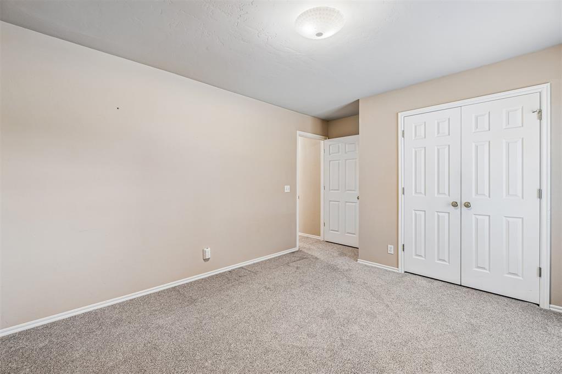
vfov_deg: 77.3
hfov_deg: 100.4
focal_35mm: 15
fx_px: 234
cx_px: 281
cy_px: 187
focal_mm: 10
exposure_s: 1/6
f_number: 6.3
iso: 200
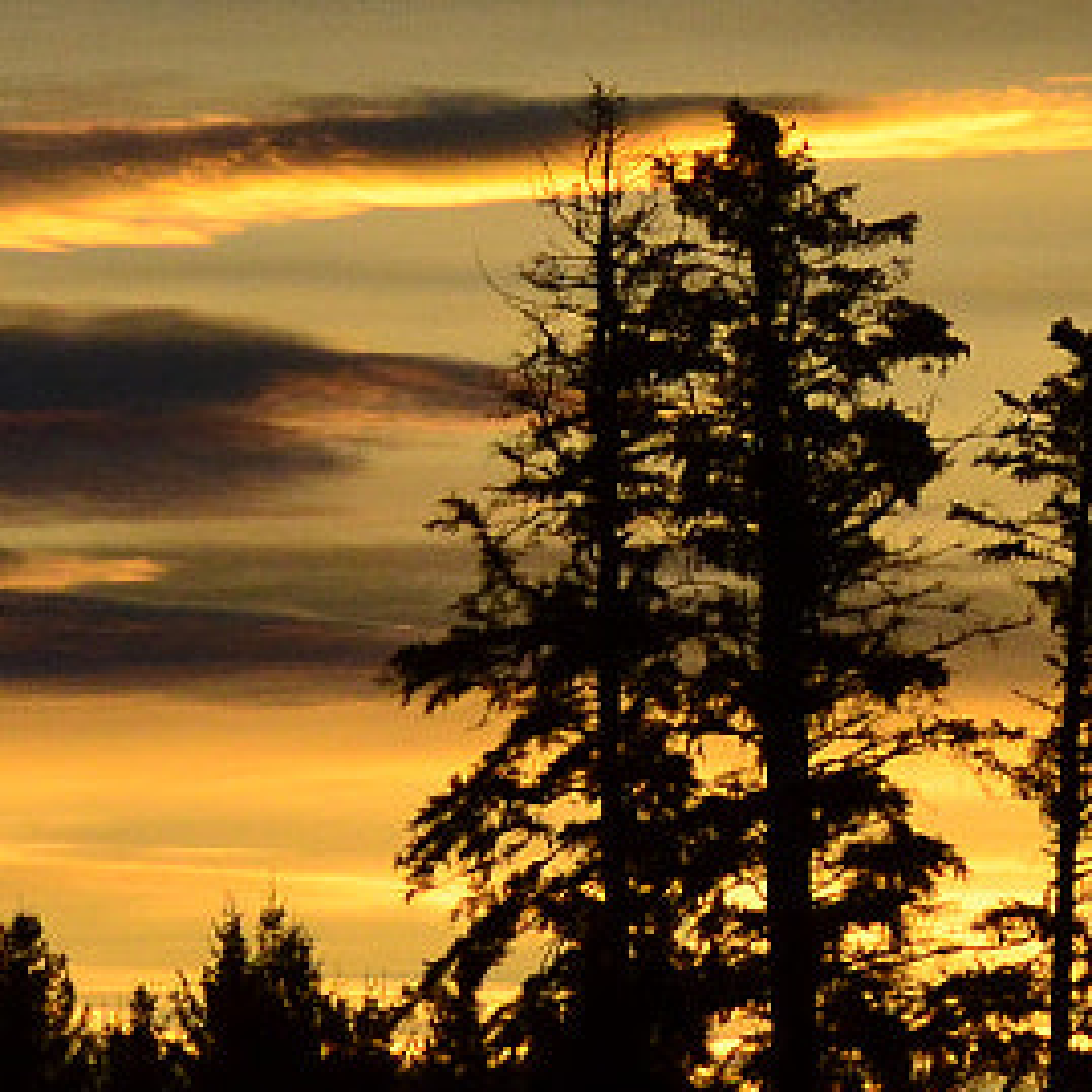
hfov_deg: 3.7
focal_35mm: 469
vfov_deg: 3.7
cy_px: 168
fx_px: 16739
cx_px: 1169
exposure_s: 1/3000
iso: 800
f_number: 5
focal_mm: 62
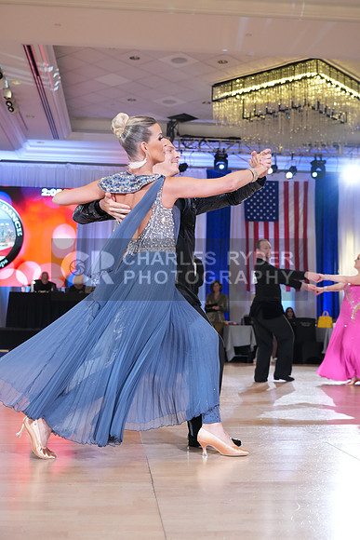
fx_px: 675
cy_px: 270
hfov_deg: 29.9
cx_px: 180
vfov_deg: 43.6
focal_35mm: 45
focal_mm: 45
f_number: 4
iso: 4000
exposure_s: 1/500
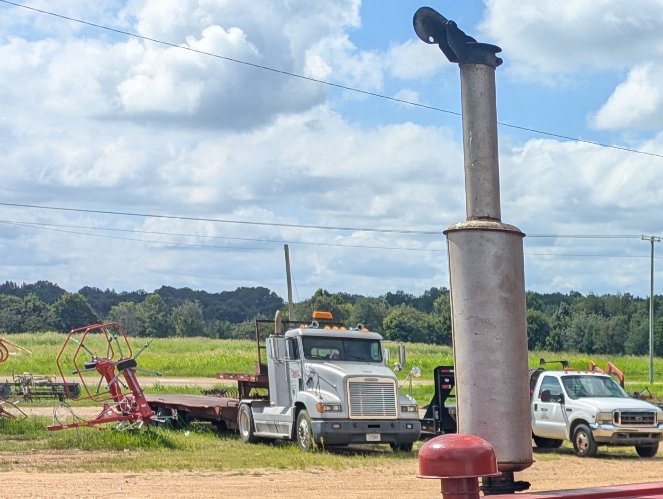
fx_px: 1342
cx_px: 775
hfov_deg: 25.2
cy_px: 719
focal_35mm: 70
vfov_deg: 18.9
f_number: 1.85
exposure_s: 1/2262
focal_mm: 6.81
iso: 46
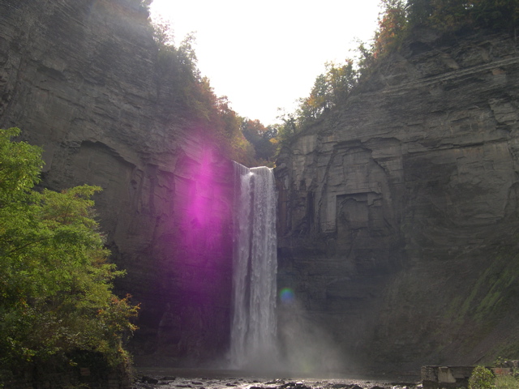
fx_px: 570
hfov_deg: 49.0
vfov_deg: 37.7
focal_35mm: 38
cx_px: 260
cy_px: 194
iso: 100
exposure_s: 1/635
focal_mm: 8
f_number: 2.8
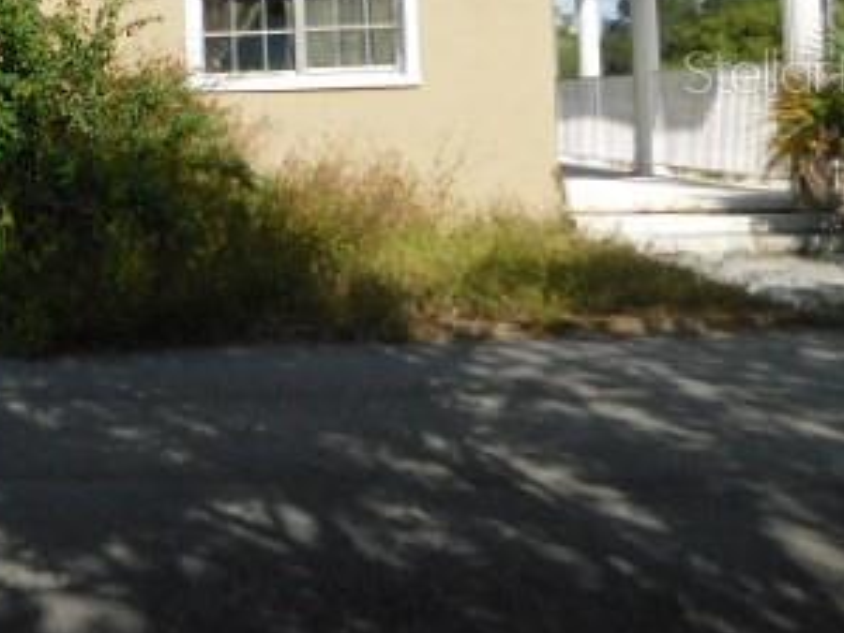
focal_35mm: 49
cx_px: 48
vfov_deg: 28.6
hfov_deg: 36.0
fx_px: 1195
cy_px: 70
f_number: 6
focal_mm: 4
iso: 125
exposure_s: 1/500
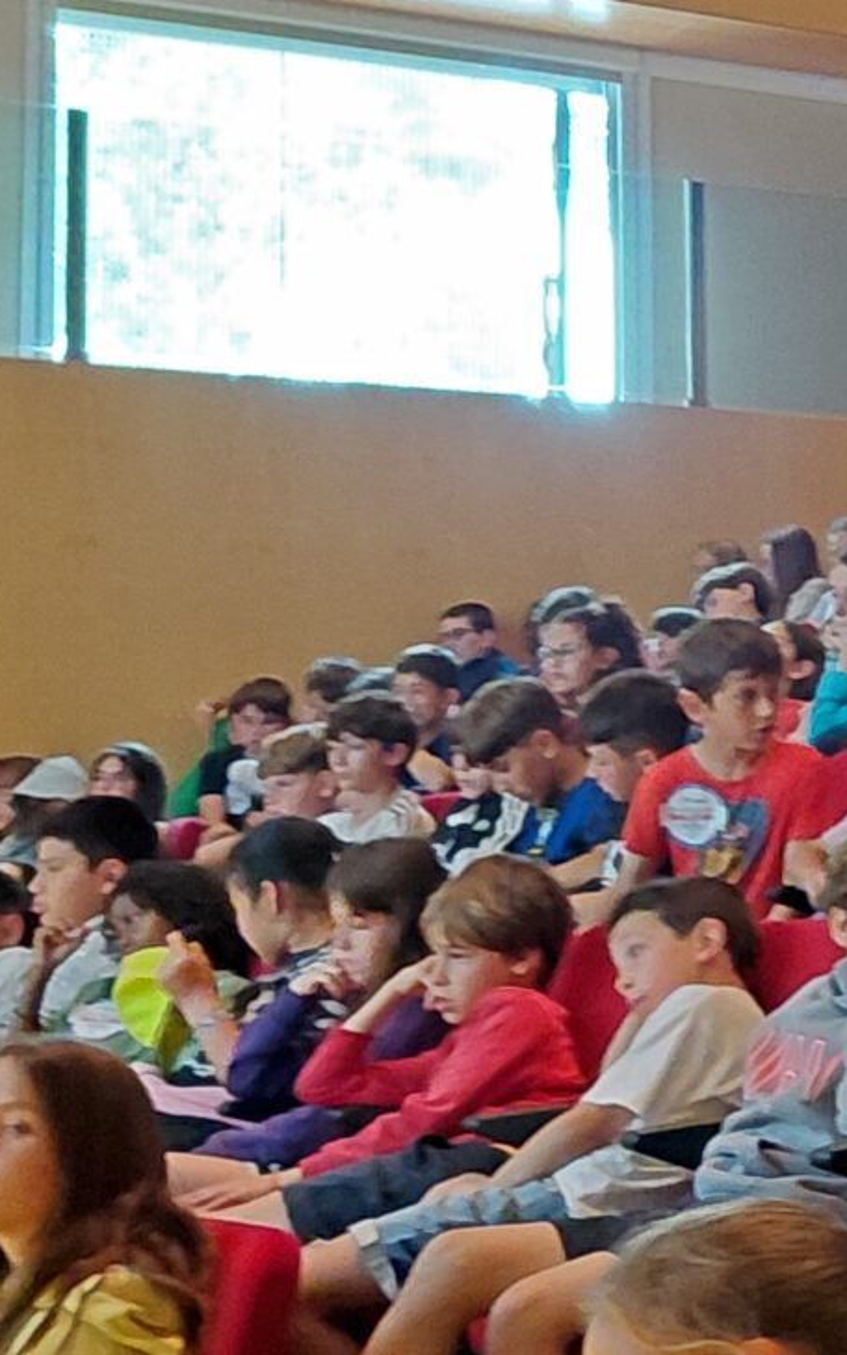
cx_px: 1592
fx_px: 3433
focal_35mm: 93
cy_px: 701
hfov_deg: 12.6
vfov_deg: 22.3
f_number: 1.8
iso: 1250
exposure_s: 1/24
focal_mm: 4.69
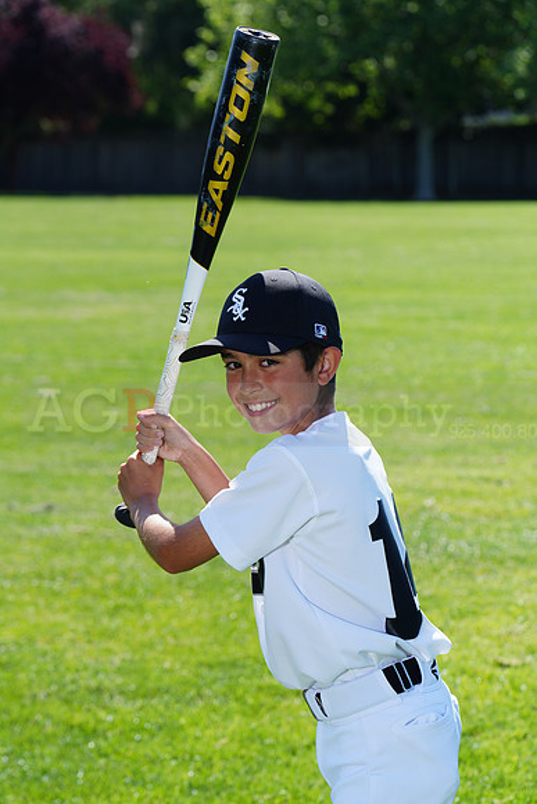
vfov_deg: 13.2
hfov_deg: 8.8
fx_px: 3488
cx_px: 268
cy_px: 402
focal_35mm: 156
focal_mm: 156
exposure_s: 1/250
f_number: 9
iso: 200
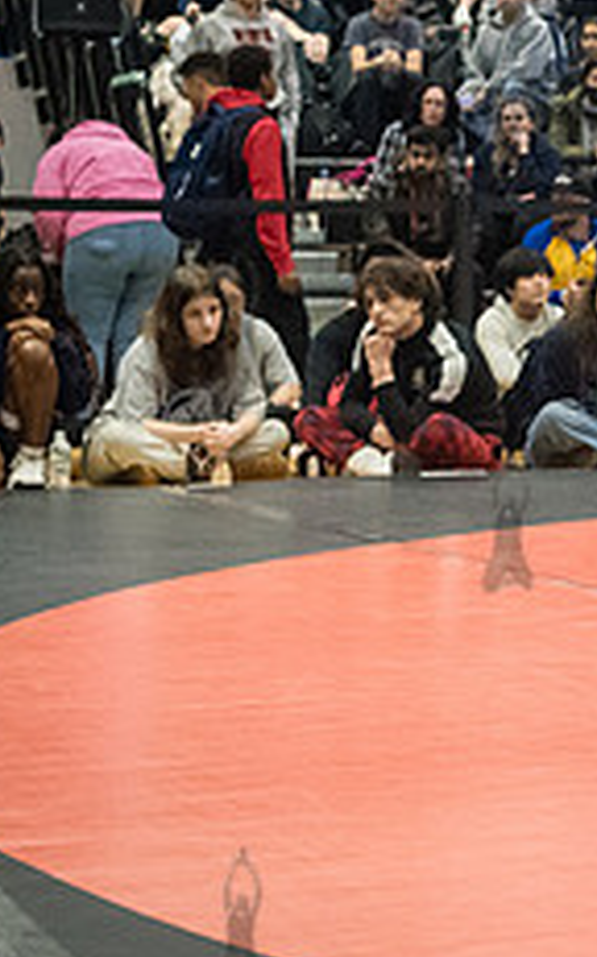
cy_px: 316
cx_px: 1069
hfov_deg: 10.7
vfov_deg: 18.1
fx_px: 2999
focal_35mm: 115
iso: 8000
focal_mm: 35
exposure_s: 1/400
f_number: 4
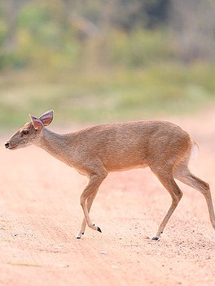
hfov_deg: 1.9
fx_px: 6567
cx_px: 54
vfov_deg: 2.5
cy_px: 156
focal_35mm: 793
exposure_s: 1/1250
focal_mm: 500
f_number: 4
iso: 500
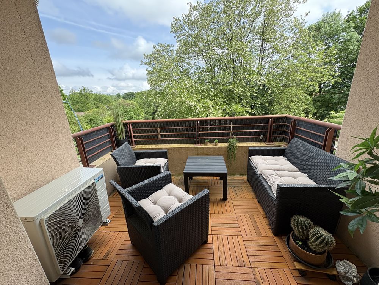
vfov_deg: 85.7
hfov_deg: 102.1
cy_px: 142
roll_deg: +3.2
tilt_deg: -16.4
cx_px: 190
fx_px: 153
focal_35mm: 14
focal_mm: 2.22
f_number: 2.2
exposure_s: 1/258
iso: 40
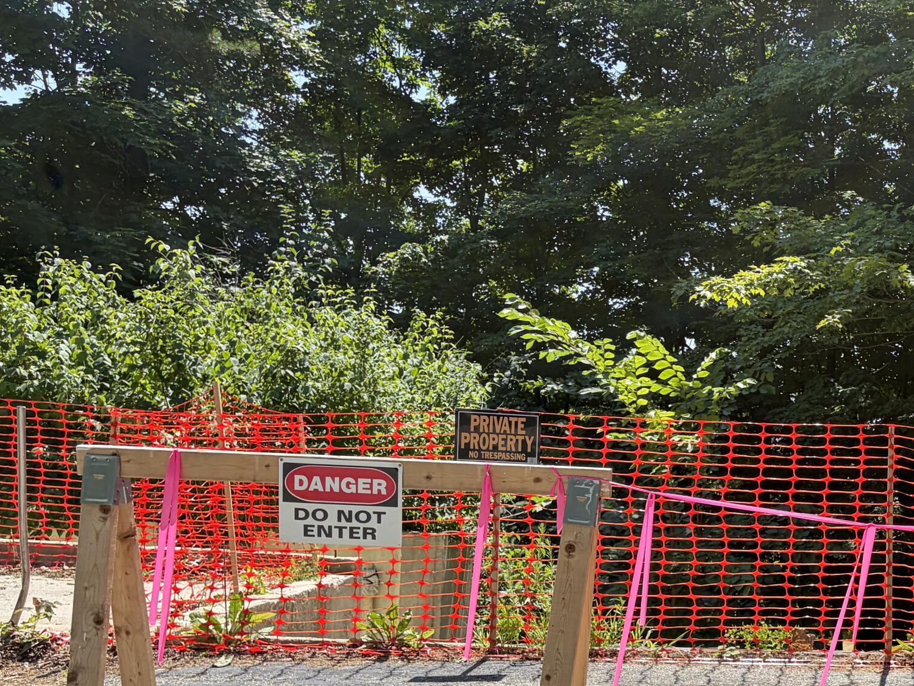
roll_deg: -4.1
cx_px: 907
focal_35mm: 52
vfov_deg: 27.7
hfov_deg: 33.7
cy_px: 506
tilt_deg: -3.0
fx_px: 1373
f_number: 1.6
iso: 50
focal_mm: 5.96
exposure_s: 1/1517
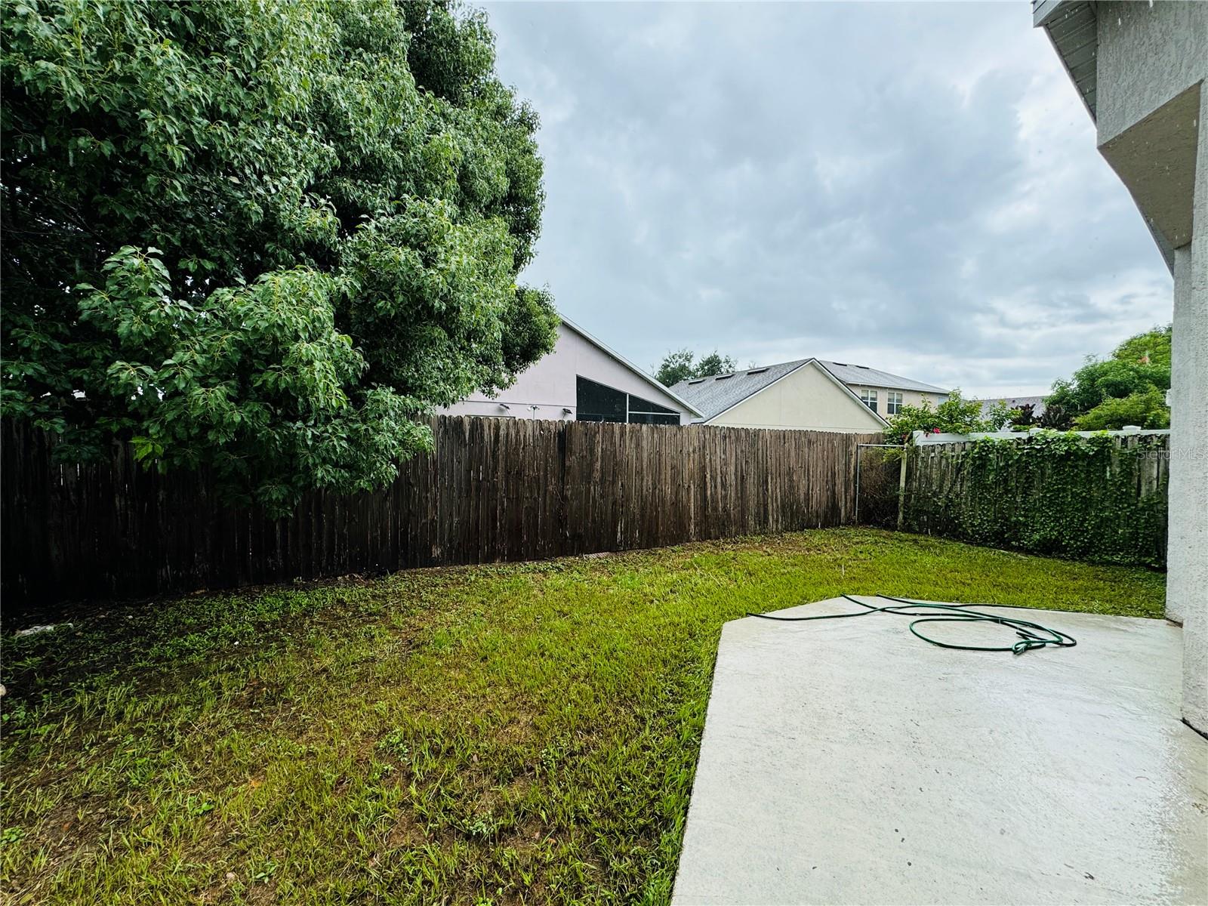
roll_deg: -2.1
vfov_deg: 85.7
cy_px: 453
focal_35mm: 14
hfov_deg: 102.1
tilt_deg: -2.5
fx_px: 489
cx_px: 604
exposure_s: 1/734
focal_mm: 2.22
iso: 50
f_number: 2.2
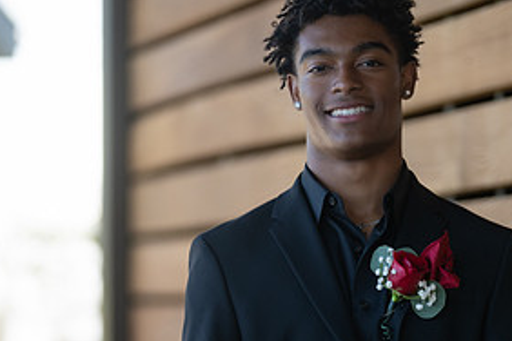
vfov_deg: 3.9
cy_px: 278
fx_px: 5034
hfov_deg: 5.8
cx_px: 354
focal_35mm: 354
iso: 125
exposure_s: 1/320
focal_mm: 162
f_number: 2.8
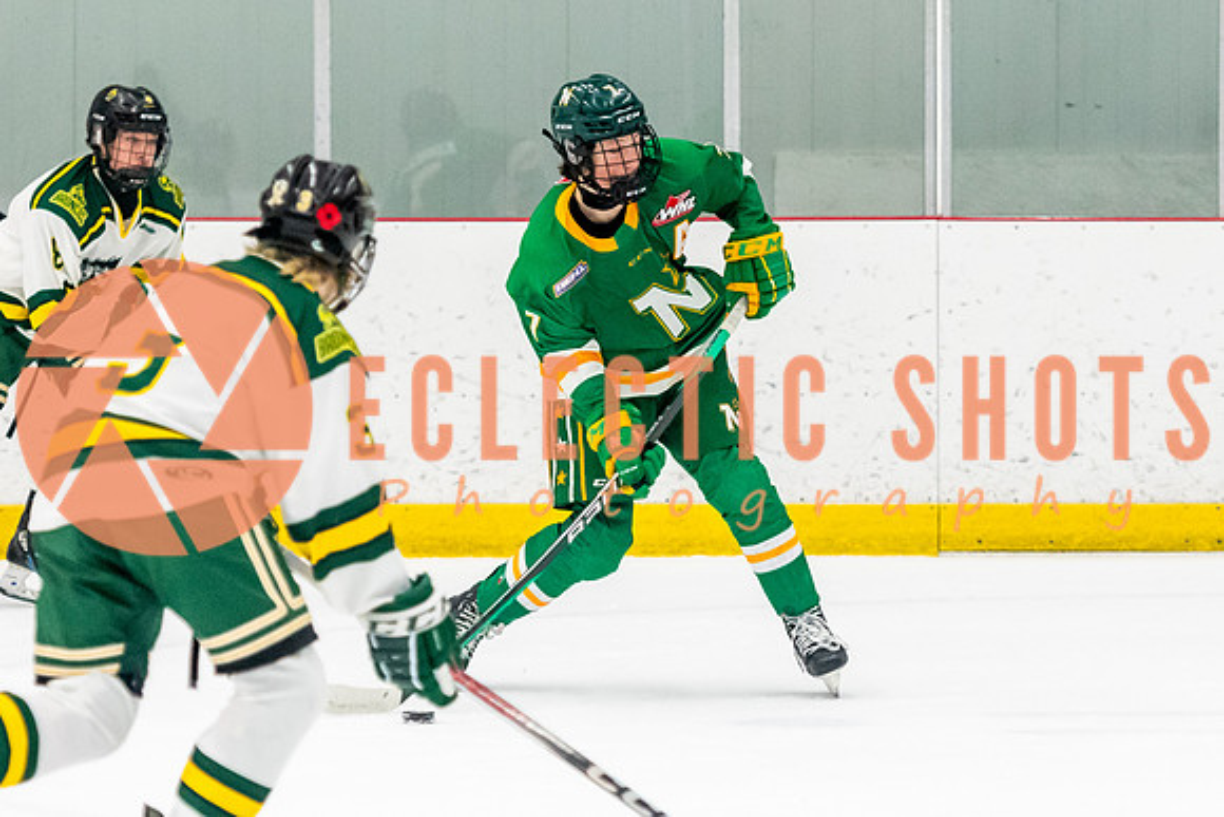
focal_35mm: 257
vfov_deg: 5.4
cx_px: 612
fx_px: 8736
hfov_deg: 8.0
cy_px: 449
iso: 3200
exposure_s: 1/800
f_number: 2.8
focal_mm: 110
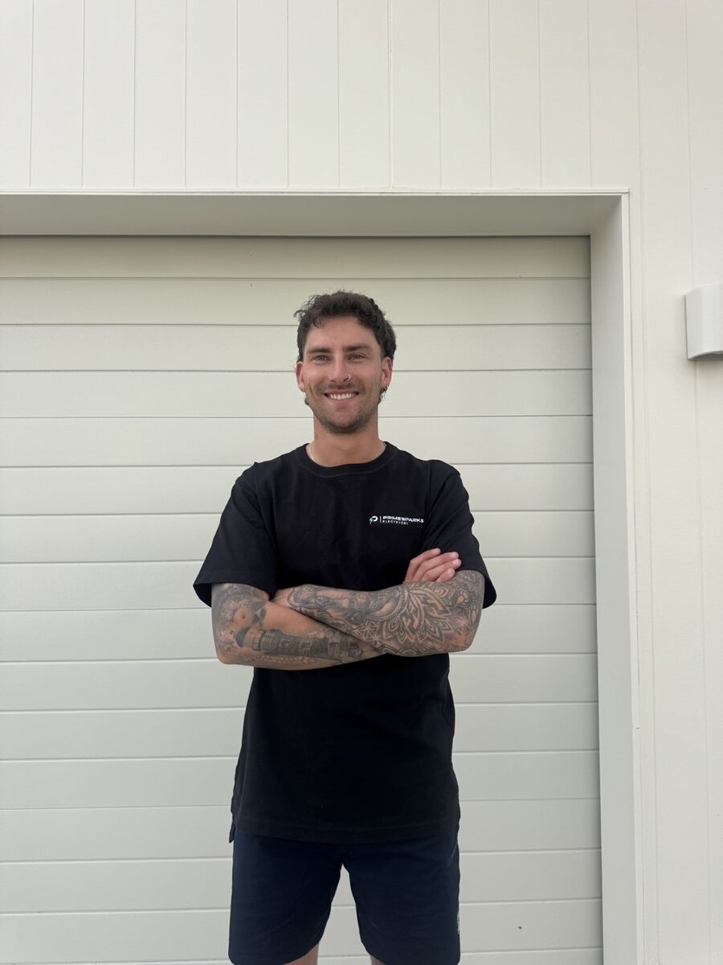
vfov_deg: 71.6
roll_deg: +0.2
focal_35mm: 24
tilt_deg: +3.2
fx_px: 668
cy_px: 482
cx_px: 362
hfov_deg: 56.8
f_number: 1.78
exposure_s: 1/773
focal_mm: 6.76
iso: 80
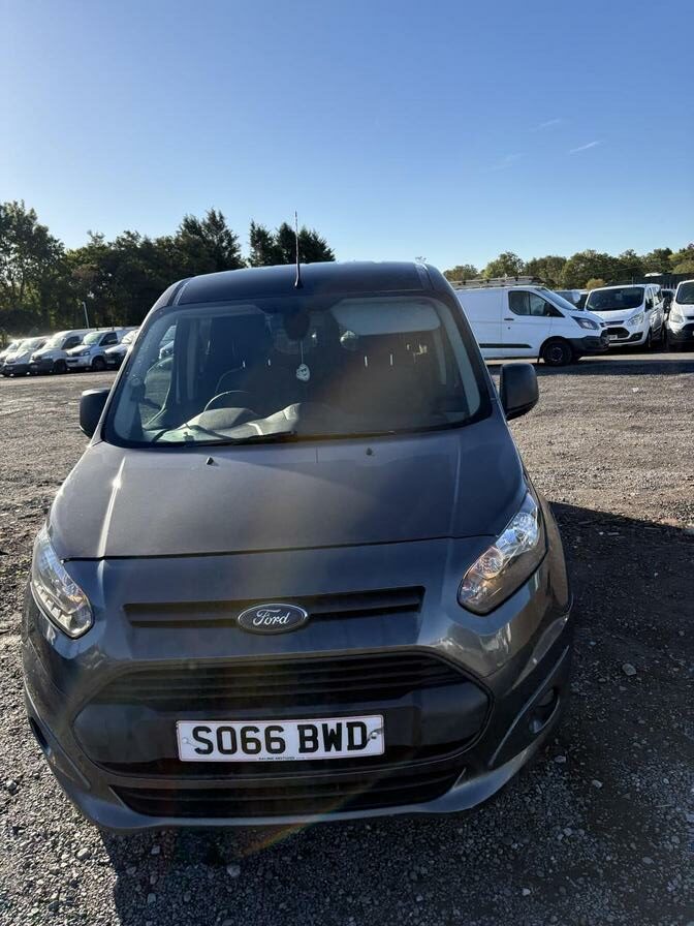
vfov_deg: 67.3
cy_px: 463
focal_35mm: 26
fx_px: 695
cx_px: 347
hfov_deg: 53.1
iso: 50
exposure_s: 1/2364
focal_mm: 5.96
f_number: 1.6
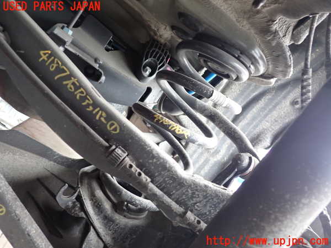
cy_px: 124
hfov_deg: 60.0
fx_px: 287
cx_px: 166
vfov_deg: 46.8
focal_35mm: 30
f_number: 2.3
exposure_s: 1/30
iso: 250
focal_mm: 5.4
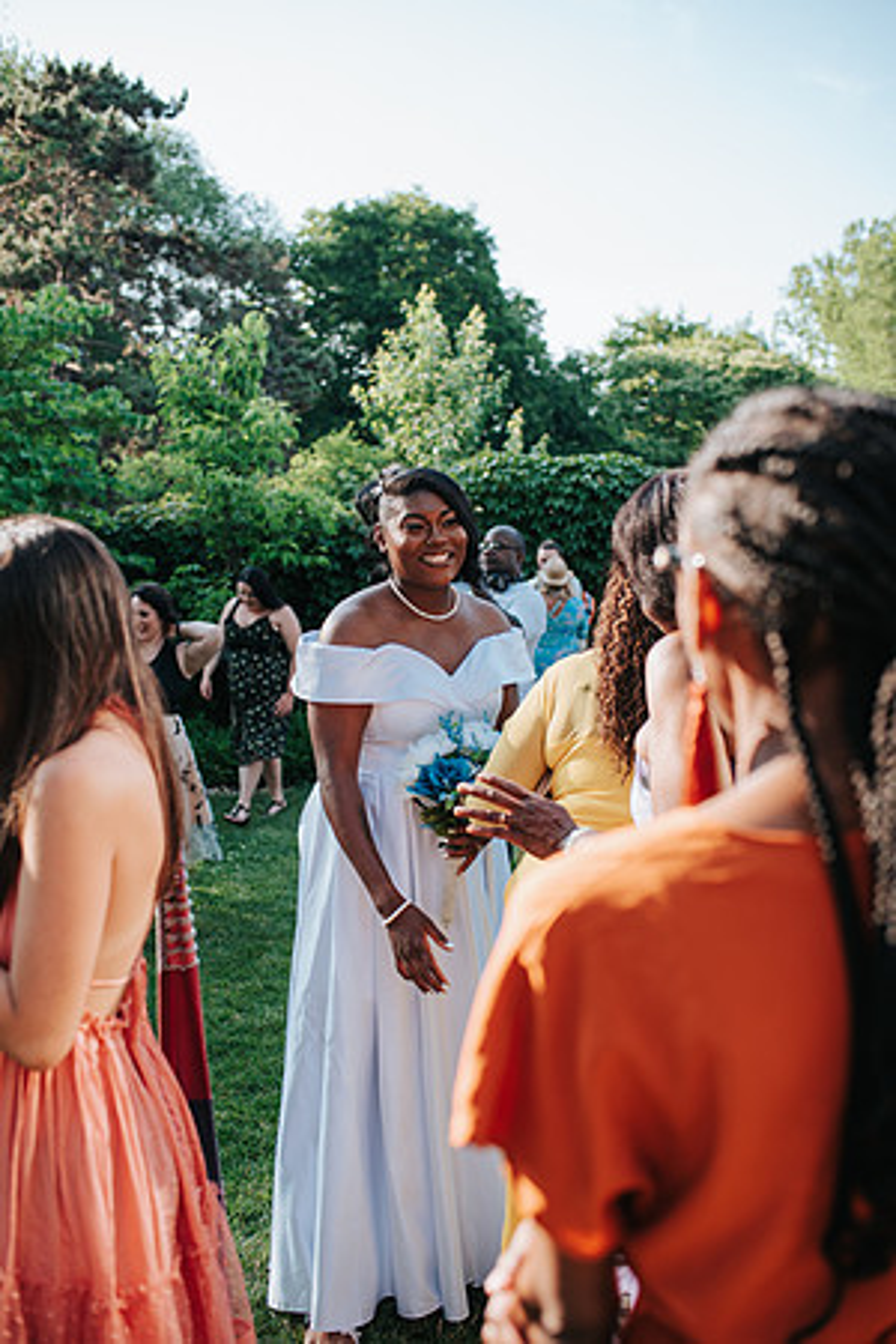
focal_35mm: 35
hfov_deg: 37.9
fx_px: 1307
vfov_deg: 54.4
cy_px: 672
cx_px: 448
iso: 160
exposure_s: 1/640
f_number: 3.2
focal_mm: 35
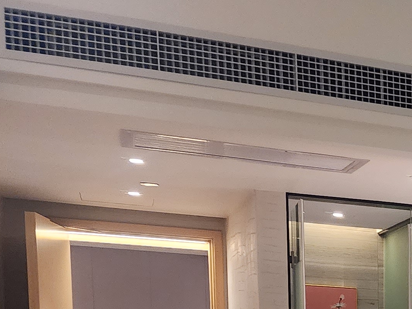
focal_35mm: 86
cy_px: 472
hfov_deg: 18.6
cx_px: 703
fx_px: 1023
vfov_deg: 15.7
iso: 640
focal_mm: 6.4
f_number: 1.8
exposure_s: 1/100
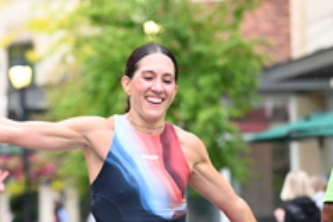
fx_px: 2488
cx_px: 91
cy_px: 152
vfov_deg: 5.1
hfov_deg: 7.6
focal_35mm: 269
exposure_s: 1/1250
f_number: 2.8
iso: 1250
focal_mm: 97
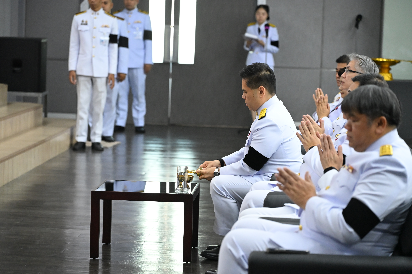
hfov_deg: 17.1
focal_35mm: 120
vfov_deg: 11.4
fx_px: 1373
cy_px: 137
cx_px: 206
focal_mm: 120
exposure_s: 1/400
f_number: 4
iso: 6400
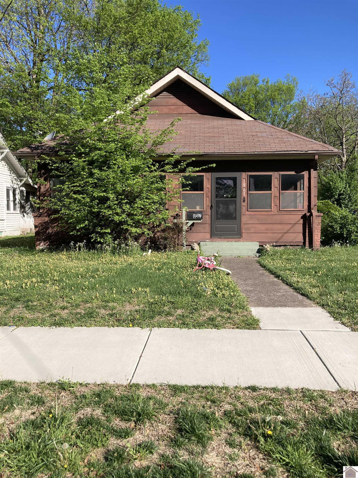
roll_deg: -0.3
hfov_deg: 49.7
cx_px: 179
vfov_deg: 63.4
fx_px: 386
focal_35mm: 28
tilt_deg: -1.8
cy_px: 239
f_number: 1.8
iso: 20
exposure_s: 1/1736
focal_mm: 3.99
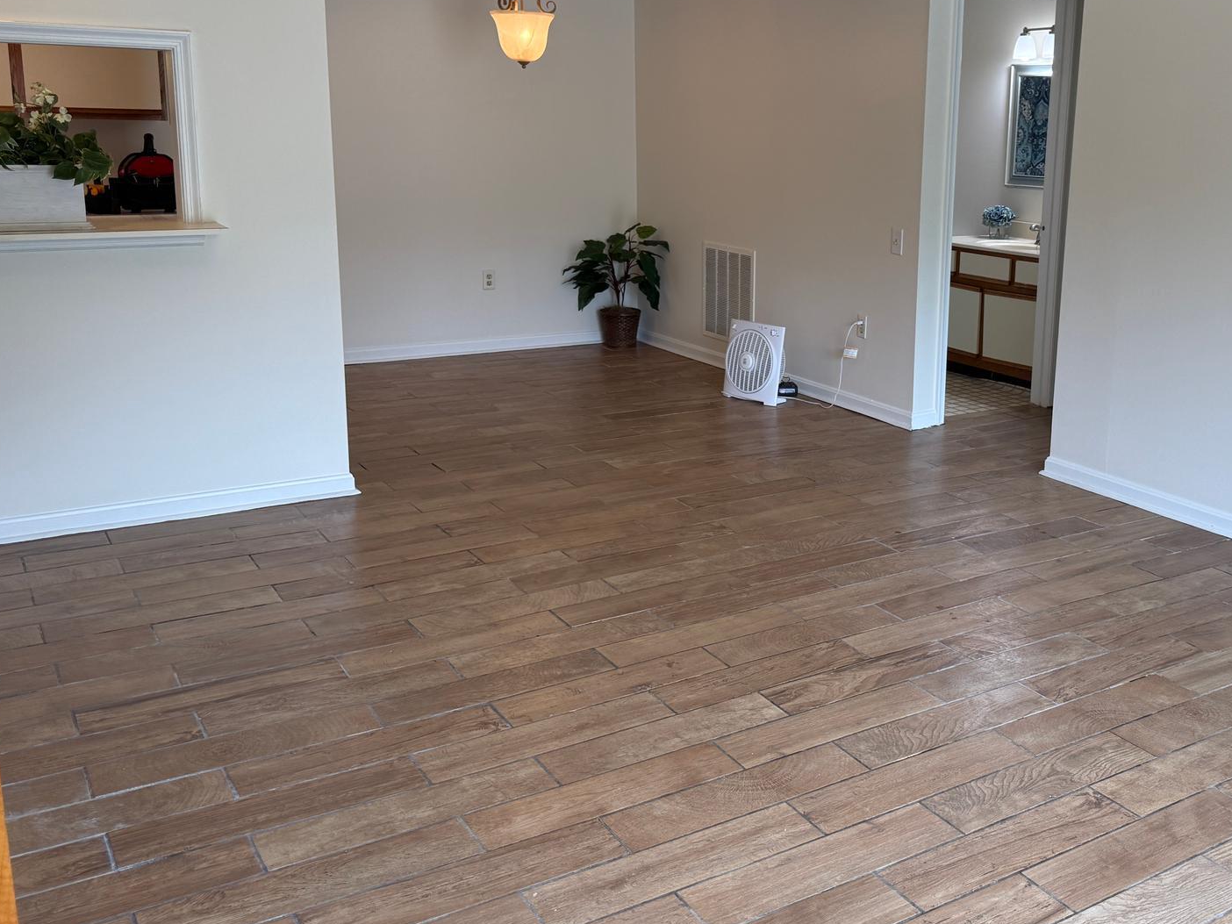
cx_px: 829
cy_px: 366
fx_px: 1246
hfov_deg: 51.6
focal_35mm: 35
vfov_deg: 40.5
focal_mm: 6.76
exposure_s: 1/249
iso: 100
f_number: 1.78
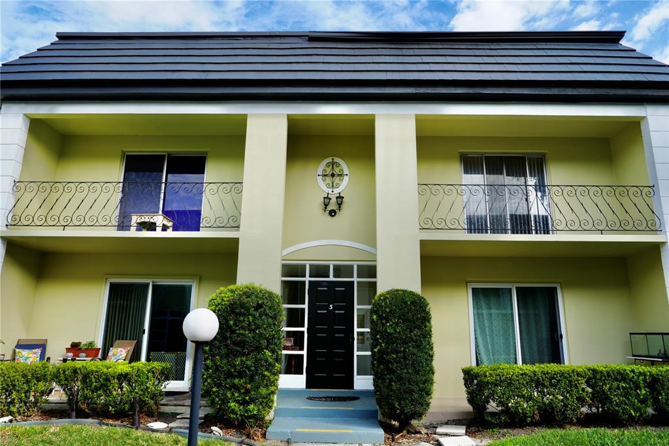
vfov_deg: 53.1
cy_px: 223
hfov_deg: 73.8
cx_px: 334
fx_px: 446
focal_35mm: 24
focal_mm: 24
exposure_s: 1/125
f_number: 8
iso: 100
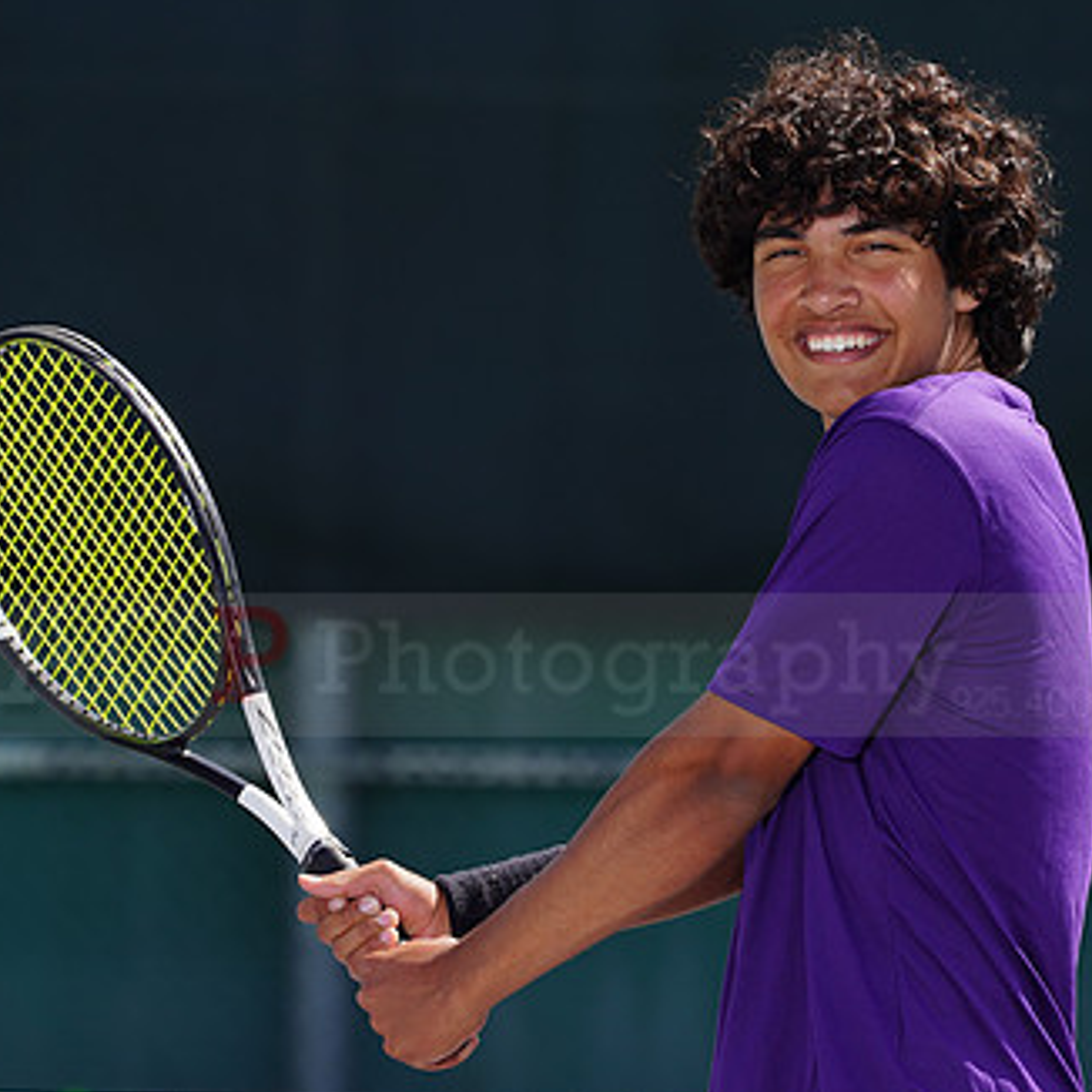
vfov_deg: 3.3
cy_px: 638
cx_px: 546
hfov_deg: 3.3
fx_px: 19166
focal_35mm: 537
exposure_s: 1/250
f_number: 9
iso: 100
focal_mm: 355
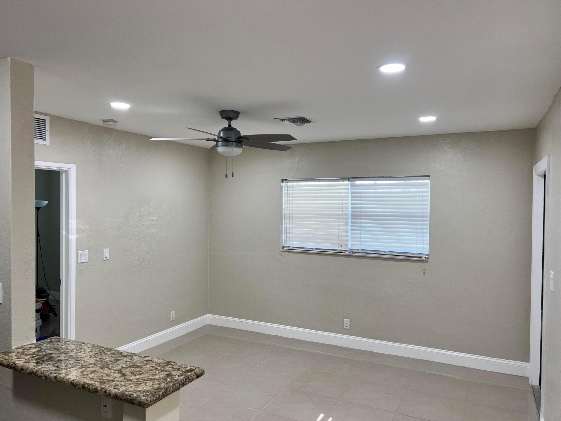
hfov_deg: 67.3
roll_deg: -0.5
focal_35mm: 26
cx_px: 280
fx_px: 421
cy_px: 210
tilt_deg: -2.4
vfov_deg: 53.1
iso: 80
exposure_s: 1/120
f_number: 1.5
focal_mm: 5.7
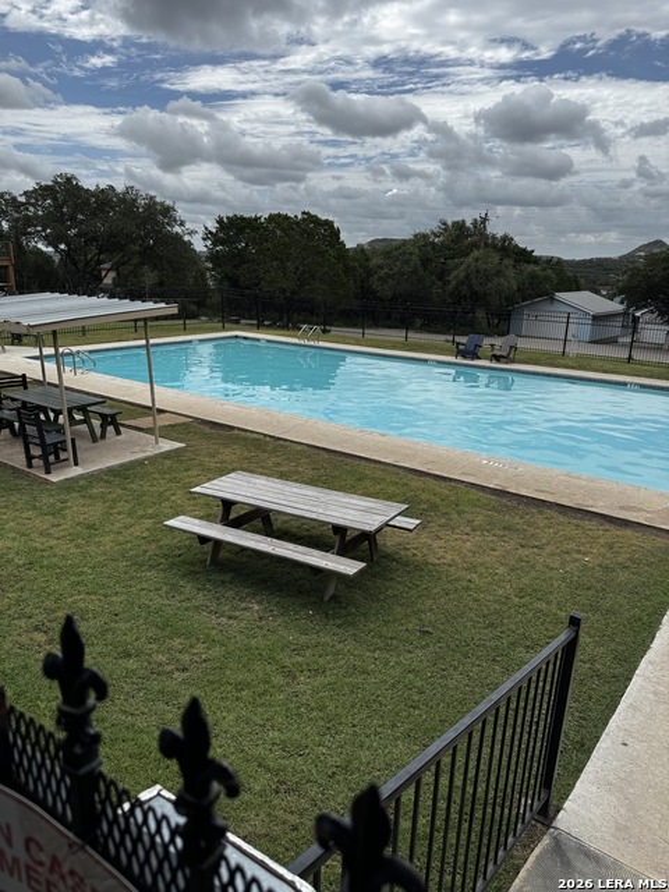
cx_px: 334
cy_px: 446
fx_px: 618
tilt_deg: -17.4
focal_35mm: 24
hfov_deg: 56.8
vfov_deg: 71.6
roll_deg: -0.8
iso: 80
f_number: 1.78
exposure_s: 1/5814
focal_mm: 6.76
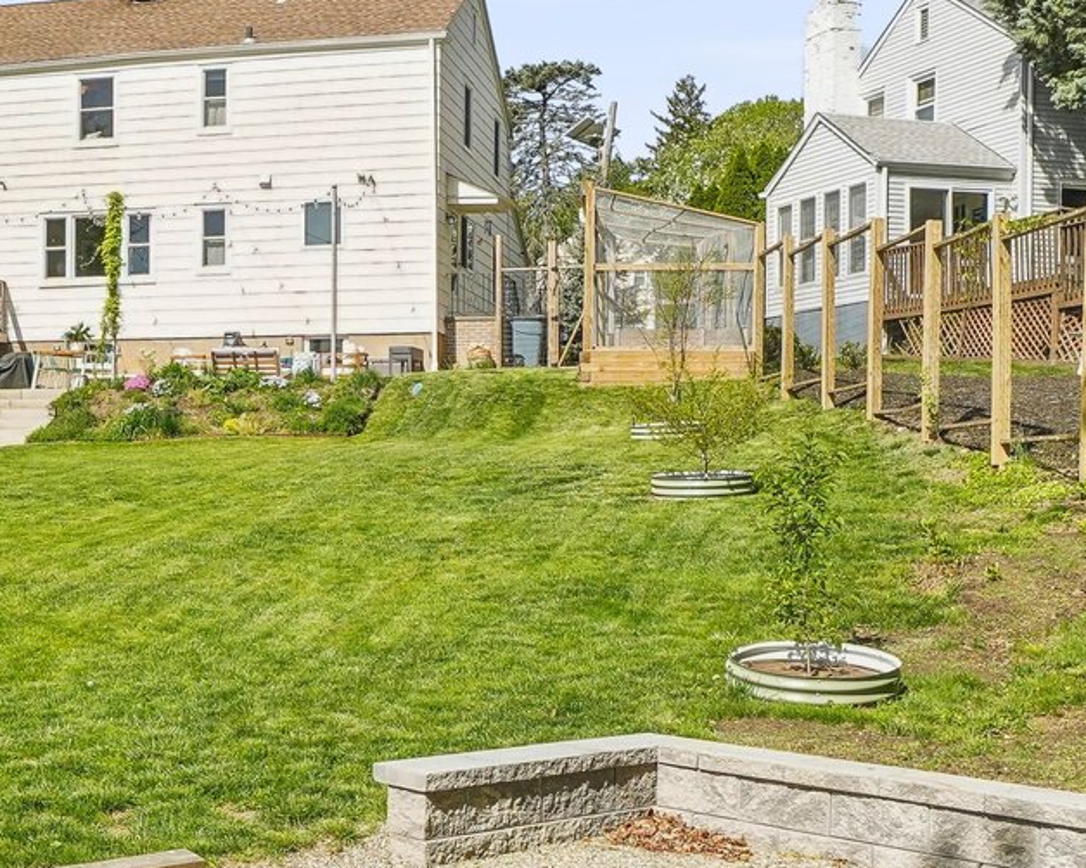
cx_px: 299
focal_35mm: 49
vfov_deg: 30.7
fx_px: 1574
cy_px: 539
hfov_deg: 37.3
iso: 250
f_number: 8
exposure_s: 1/125
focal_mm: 16
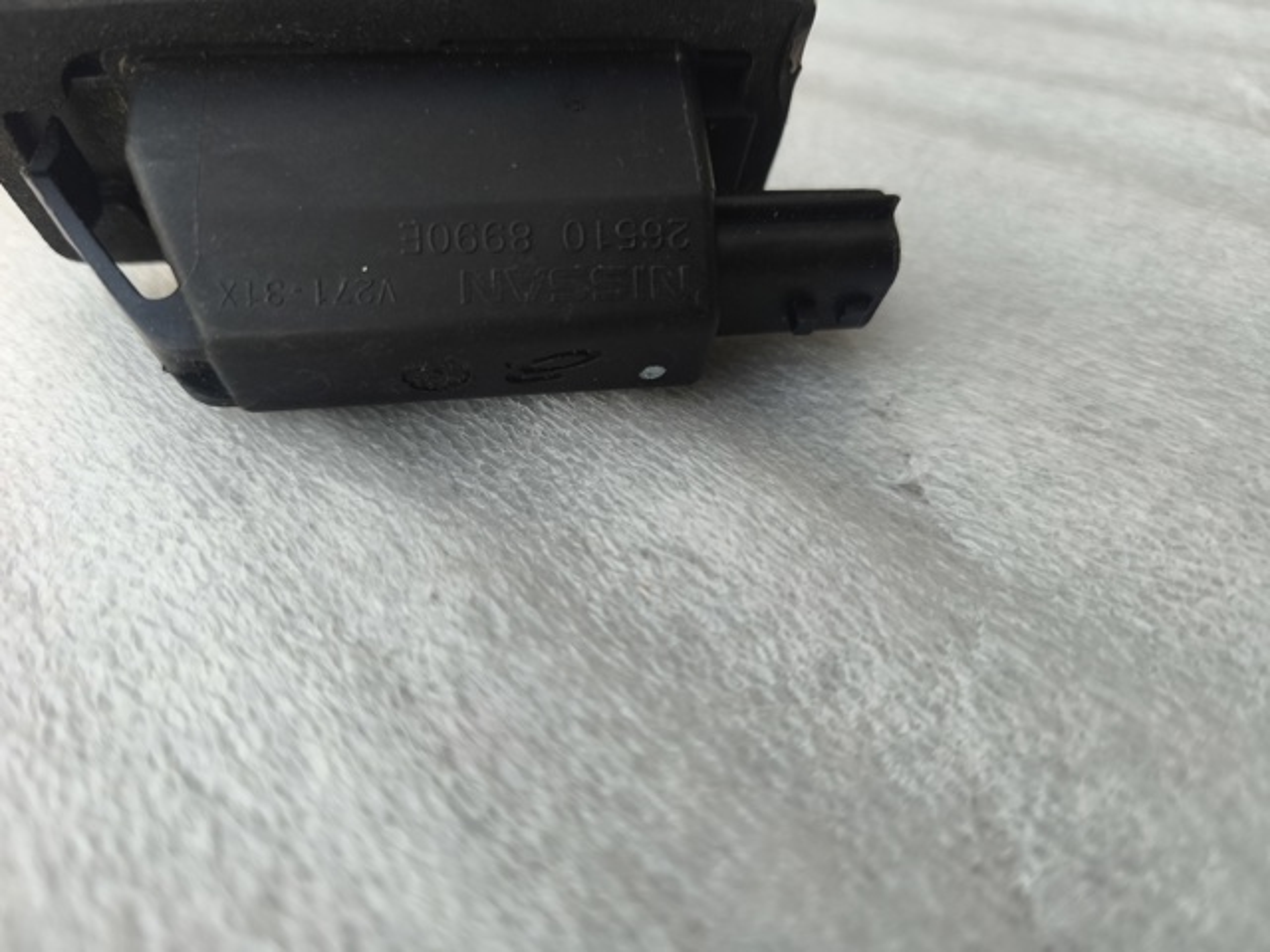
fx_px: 844
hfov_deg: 73.9
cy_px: 476
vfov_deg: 58.9
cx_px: 635
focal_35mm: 23
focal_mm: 5.35
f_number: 1.7
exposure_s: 1/50
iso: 500
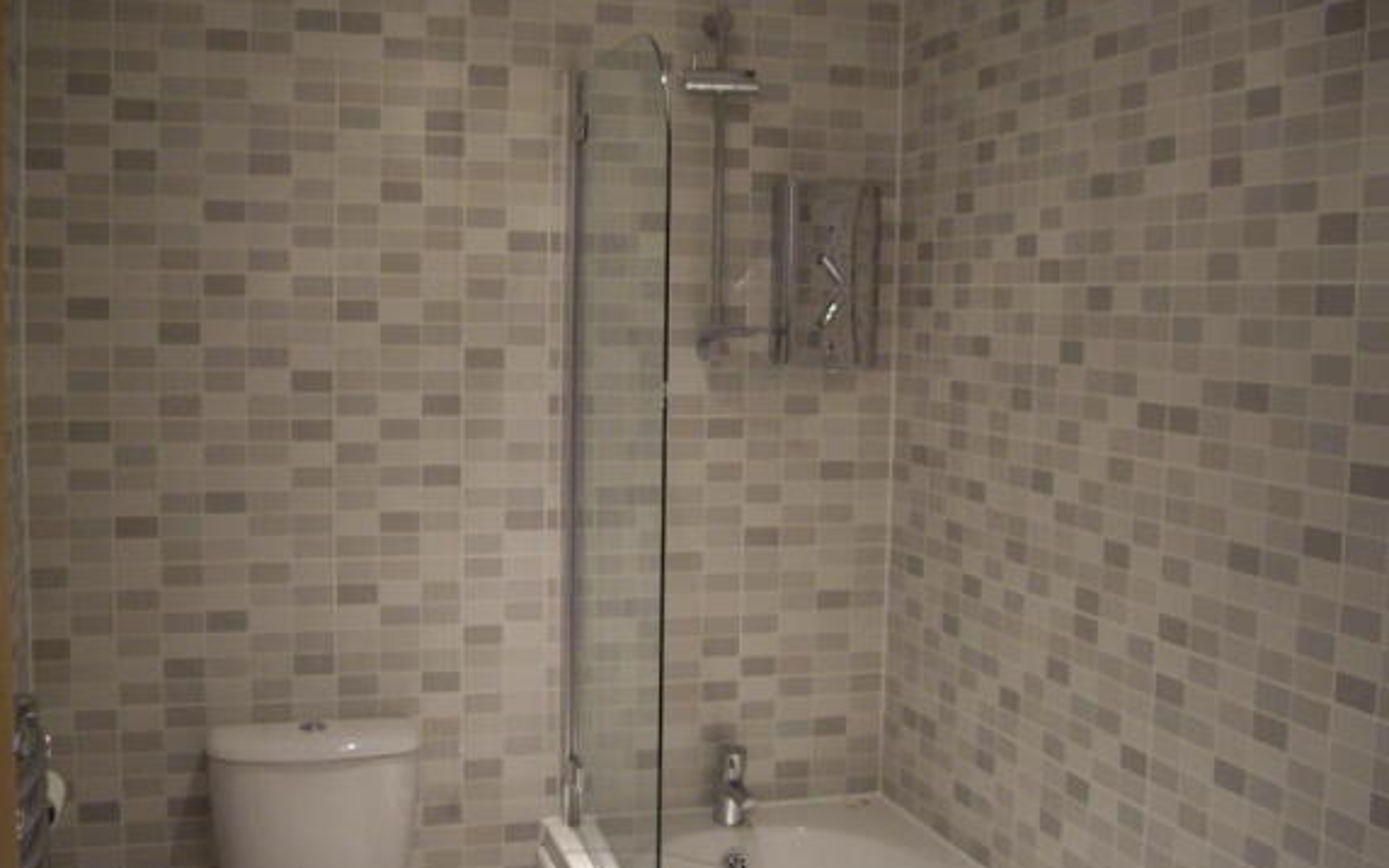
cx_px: 699
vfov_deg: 31.2
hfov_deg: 48.2
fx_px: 1552
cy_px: 464
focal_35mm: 41
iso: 400
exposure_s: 1/25
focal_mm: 7.9
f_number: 2.8
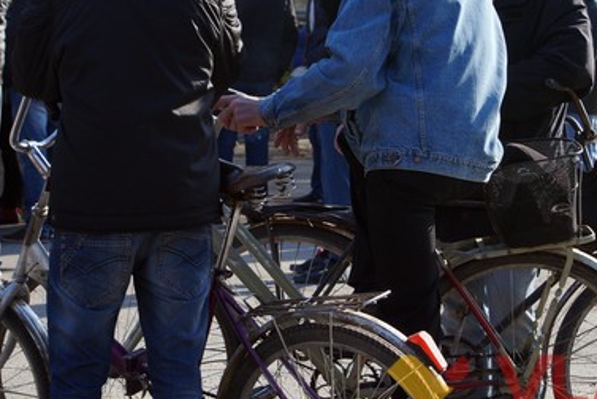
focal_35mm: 139
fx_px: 2307
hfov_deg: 14.7
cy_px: 167
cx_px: 291
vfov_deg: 9.9
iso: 100
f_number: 6.3
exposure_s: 1/160
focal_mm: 50
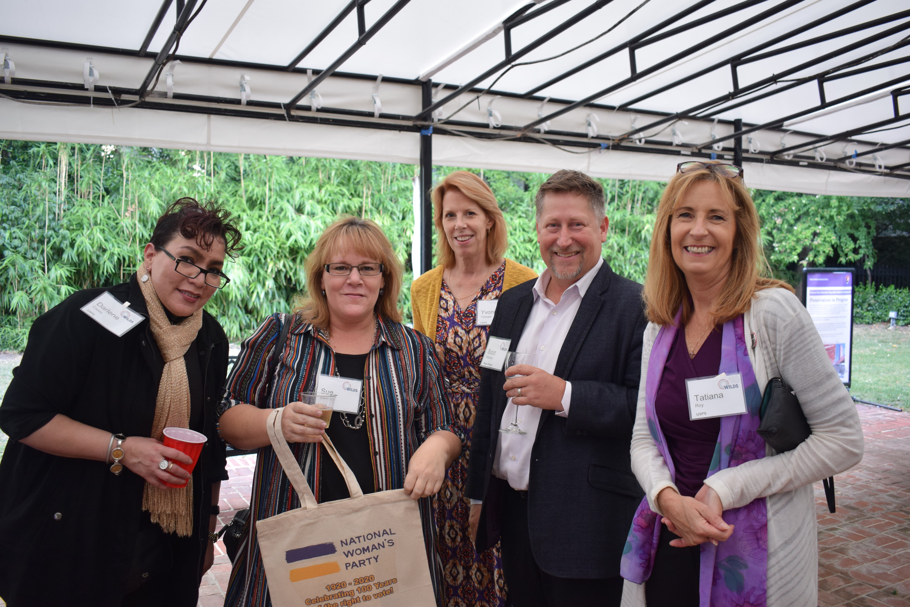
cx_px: 455
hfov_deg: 57.2
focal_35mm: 33
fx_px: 834
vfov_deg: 40.0
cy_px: 304
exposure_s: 1/60
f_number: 4
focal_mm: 22
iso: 450
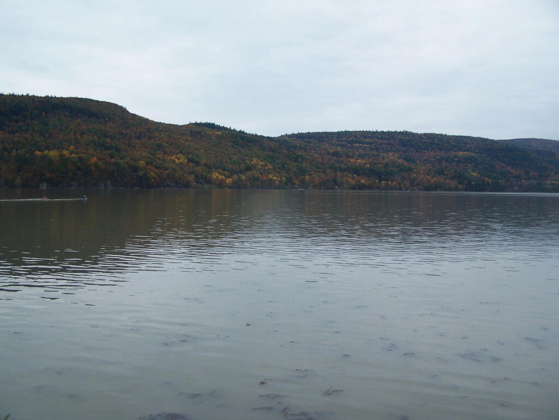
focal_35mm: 38
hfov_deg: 49.0
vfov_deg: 37.7
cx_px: 280
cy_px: 210
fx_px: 614
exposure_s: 1/320
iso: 80
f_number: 2.8
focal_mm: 6.3
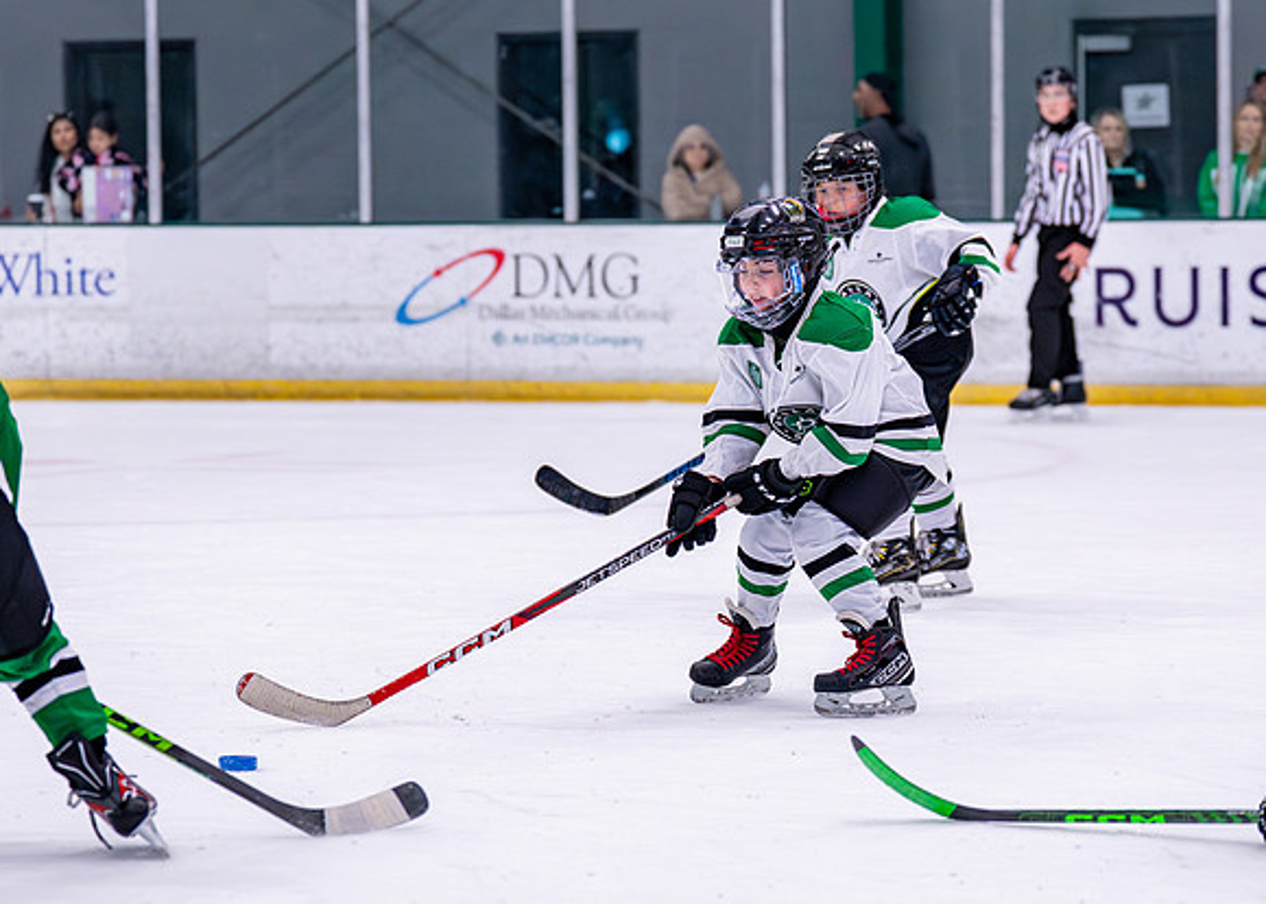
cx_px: 709
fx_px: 5138
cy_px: 485
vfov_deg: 10.1
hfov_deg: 14.0
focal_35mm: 143
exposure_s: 1/1250
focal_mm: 85
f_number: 2.8
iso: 2500
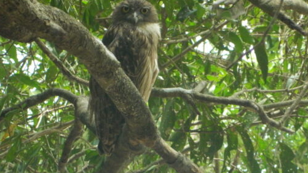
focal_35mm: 776
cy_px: 94
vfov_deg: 1.6
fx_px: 6339
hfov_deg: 2.8
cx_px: 119
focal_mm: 83.7
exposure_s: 1/100
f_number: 5.7
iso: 400
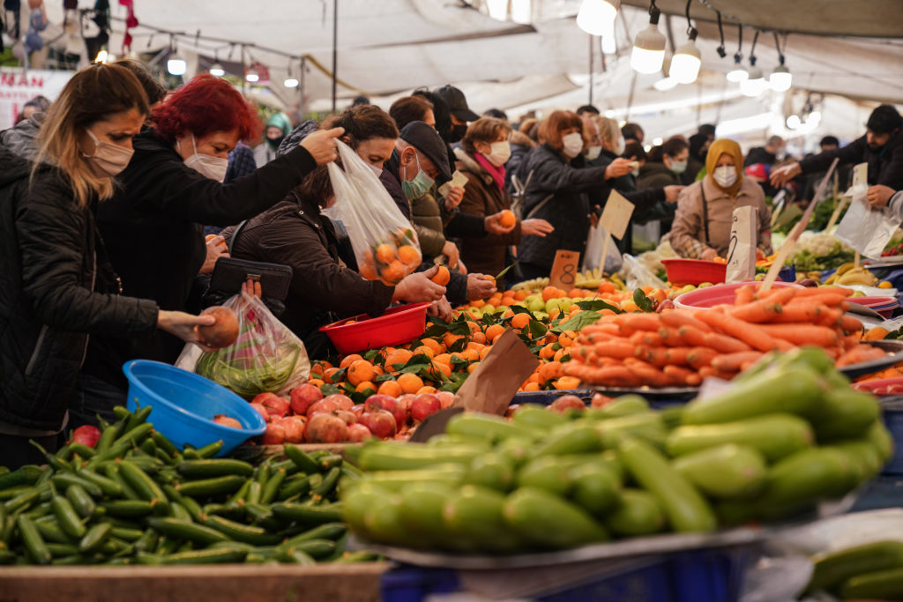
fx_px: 1756
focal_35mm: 70
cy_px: 301
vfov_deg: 19.5
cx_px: 452
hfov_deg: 28.8
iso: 320
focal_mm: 70
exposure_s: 1/250
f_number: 3.2
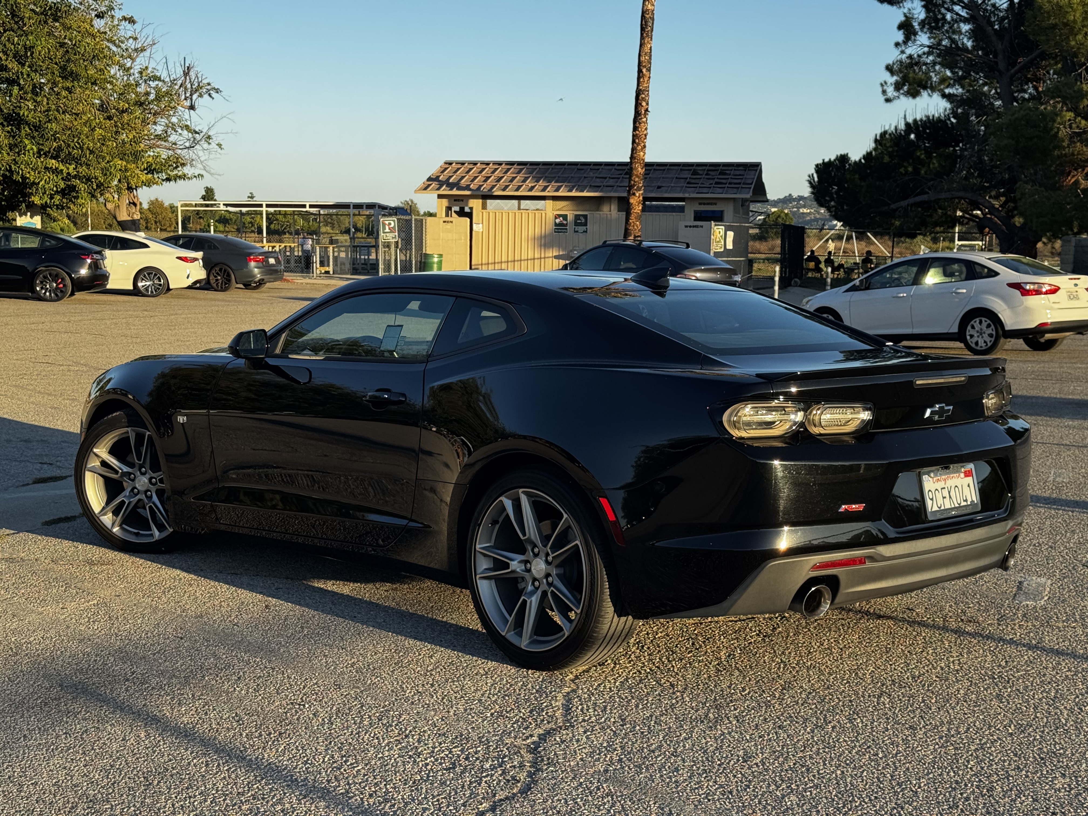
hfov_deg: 39.7
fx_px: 1509
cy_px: 408
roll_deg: -1.2
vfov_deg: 30.3
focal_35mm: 48
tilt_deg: -7.0
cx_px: 544
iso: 64
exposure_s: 1/1263
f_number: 1.78
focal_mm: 6.76
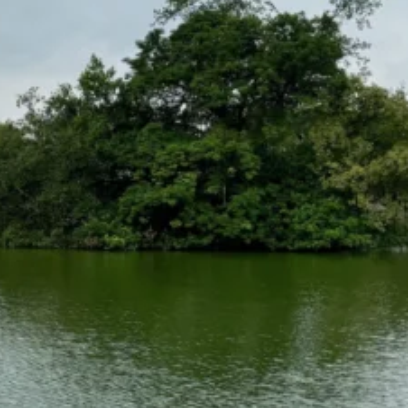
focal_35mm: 72
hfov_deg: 21.6
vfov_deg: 24.0
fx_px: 960
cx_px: -128
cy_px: 217
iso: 80
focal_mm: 6.76
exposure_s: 1/1818
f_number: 1.78
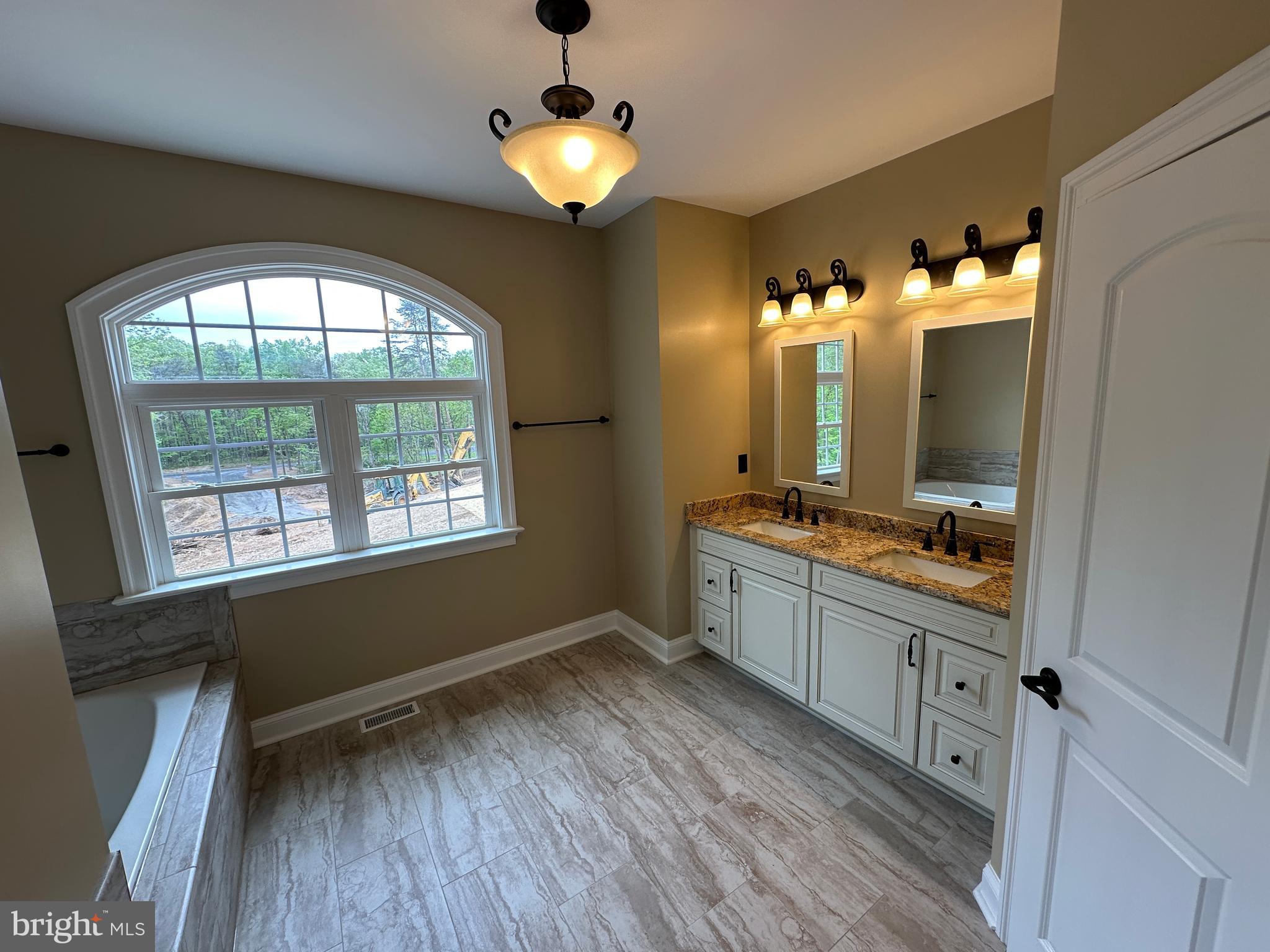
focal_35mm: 14
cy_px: 476
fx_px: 514
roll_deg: +1.7
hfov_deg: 102.1
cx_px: 635
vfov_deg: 85.7
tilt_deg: -9.2
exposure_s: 1/123
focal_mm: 2.22
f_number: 2.2
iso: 40
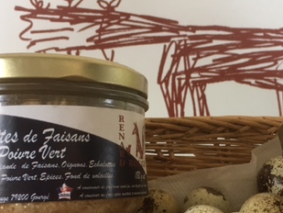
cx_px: 193
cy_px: 144
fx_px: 491
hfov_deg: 31.9
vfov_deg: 24.3
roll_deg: -1.8
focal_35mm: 60
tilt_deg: -16.1
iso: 50
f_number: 2.2
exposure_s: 1/33
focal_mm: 4.15
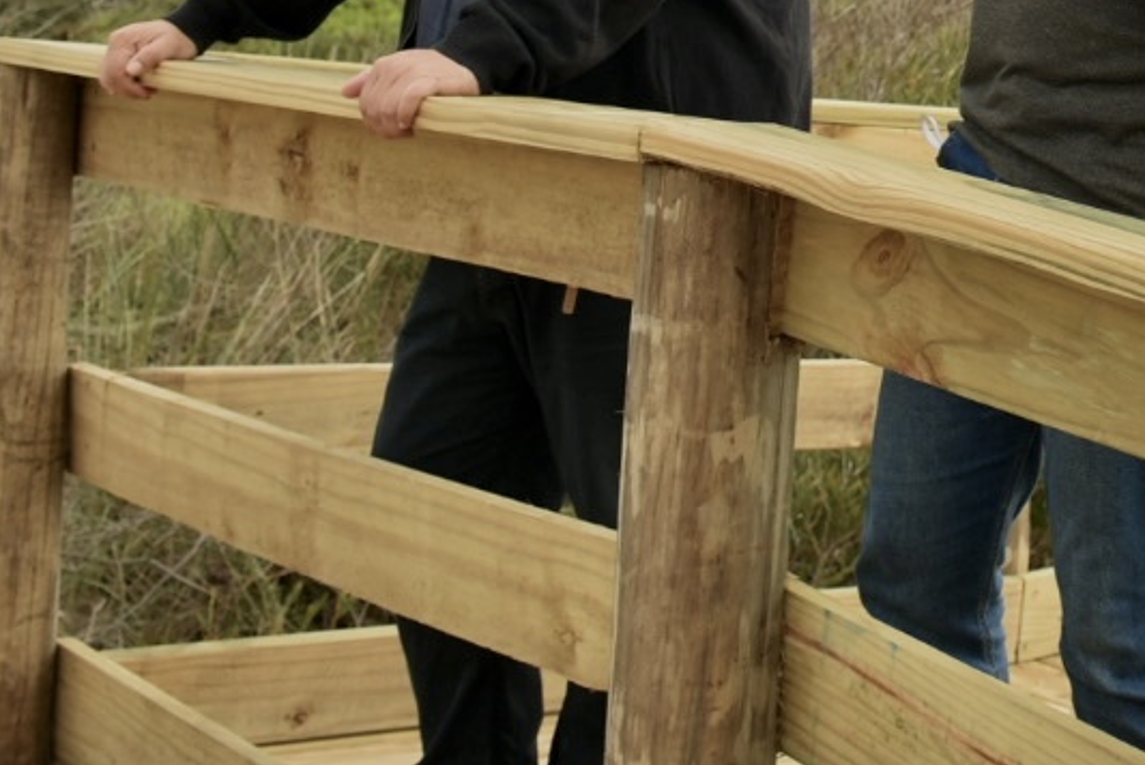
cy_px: -206
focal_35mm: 82
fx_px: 2609
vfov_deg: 15.9
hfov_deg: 23.3
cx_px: 1257
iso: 100
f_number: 3.5
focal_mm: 18
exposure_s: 1/400
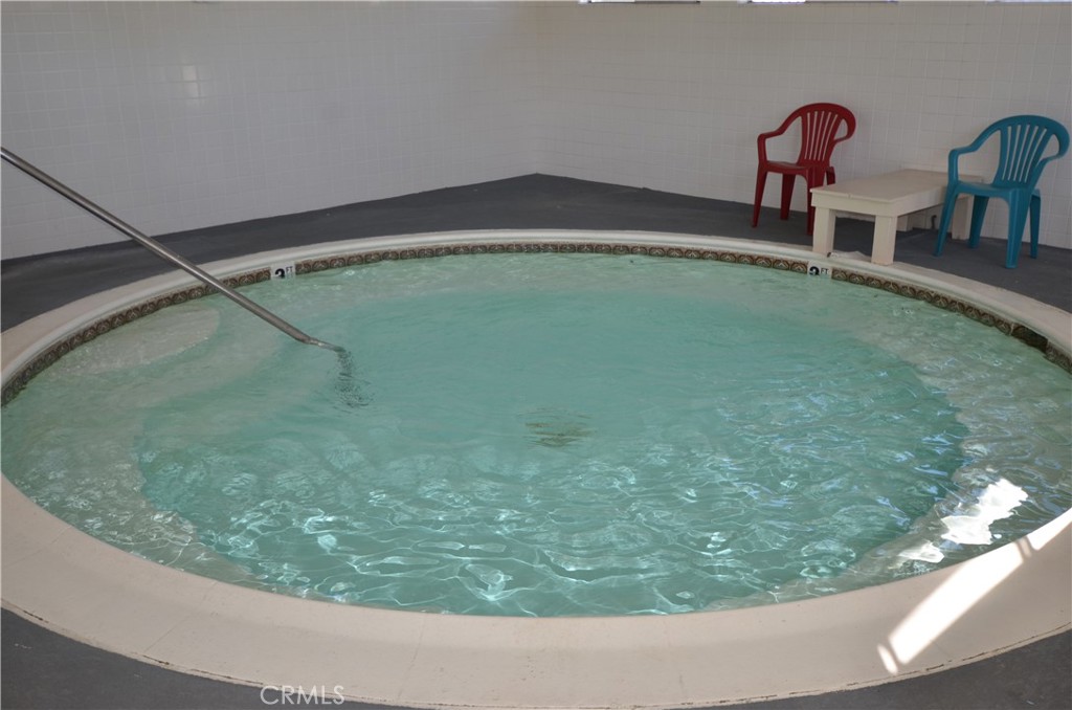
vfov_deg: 36.7
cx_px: 536
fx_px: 1070
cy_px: 355
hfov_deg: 53.2
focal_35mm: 36
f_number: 4.5
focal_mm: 24
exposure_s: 1/125
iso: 200
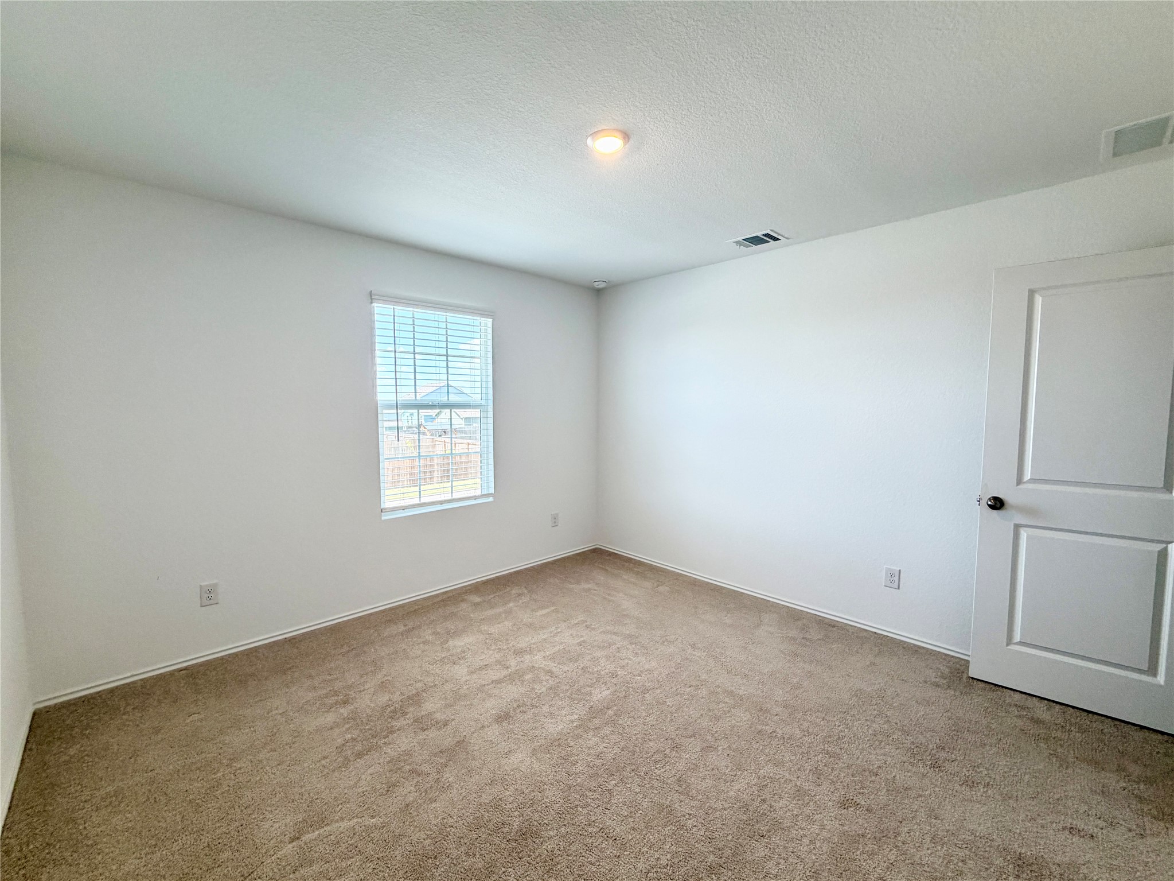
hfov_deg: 102.1
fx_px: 475
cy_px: 440
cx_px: 587
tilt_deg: -4.1
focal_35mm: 14
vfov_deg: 85.7
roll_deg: +0.7
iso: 125
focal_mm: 2.22
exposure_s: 1/120
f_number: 2.2
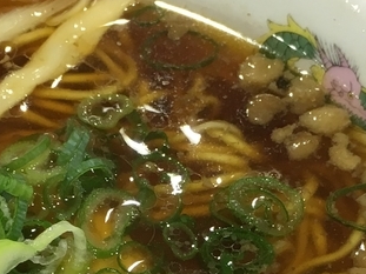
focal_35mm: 112
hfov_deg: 17.6
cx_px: 171
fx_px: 1184
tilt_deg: -56.5
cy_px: 357
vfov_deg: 12.8
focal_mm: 4.15
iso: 50
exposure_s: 1/30
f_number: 2.2
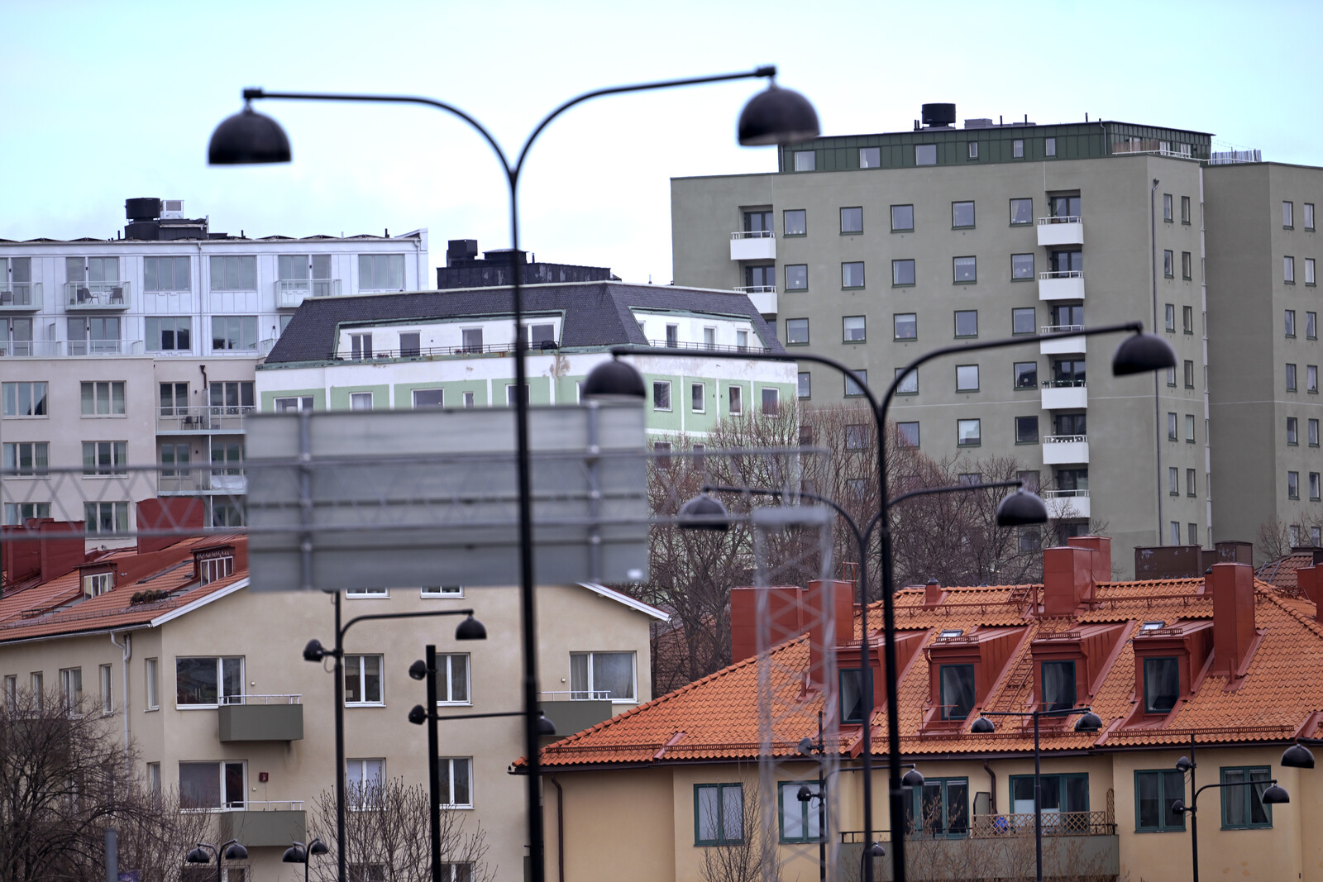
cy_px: 441
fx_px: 14700
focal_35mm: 400
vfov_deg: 3.4
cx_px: 662
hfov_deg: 5.2
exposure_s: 1/400
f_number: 5.6
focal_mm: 400
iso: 160
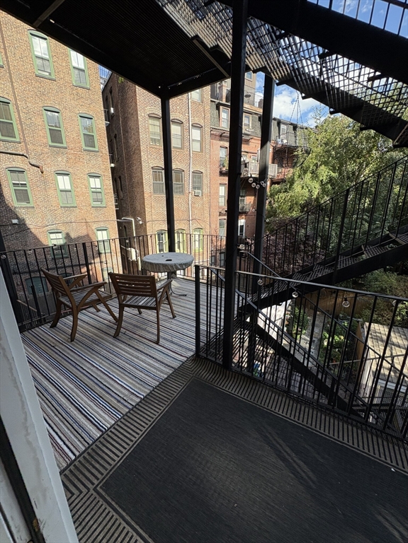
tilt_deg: -15.7
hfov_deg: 85.7
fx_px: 220
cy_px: 272
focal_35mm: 14
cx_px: 204
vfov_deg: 102.1
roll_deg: +0.6
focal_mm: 2.22
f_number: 2.2
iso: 40
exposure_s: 1/456
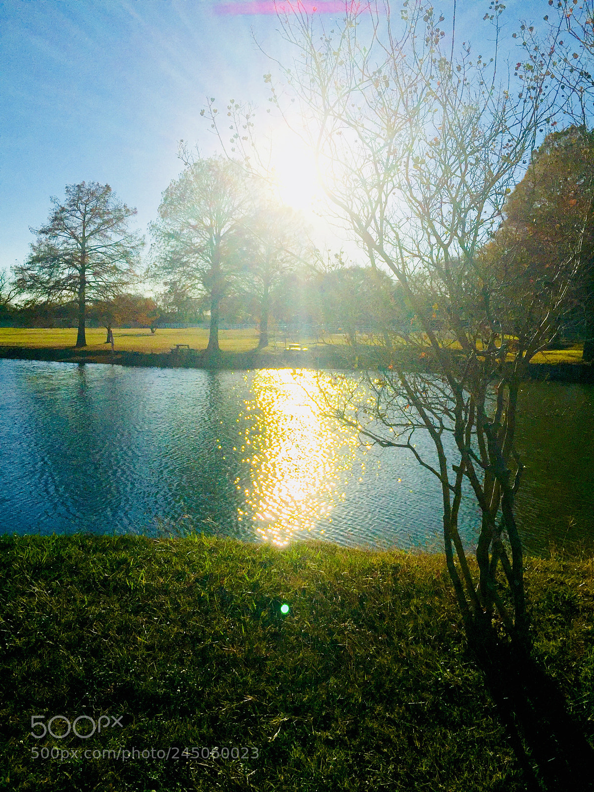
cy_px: 396
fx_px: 664
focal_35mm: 29
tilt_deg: -6.2
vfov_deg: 61.7
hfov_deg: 48.2
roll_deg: +0.0
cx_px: 297
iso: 32
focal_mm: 4.15
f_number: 2.2
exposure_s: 1/20000
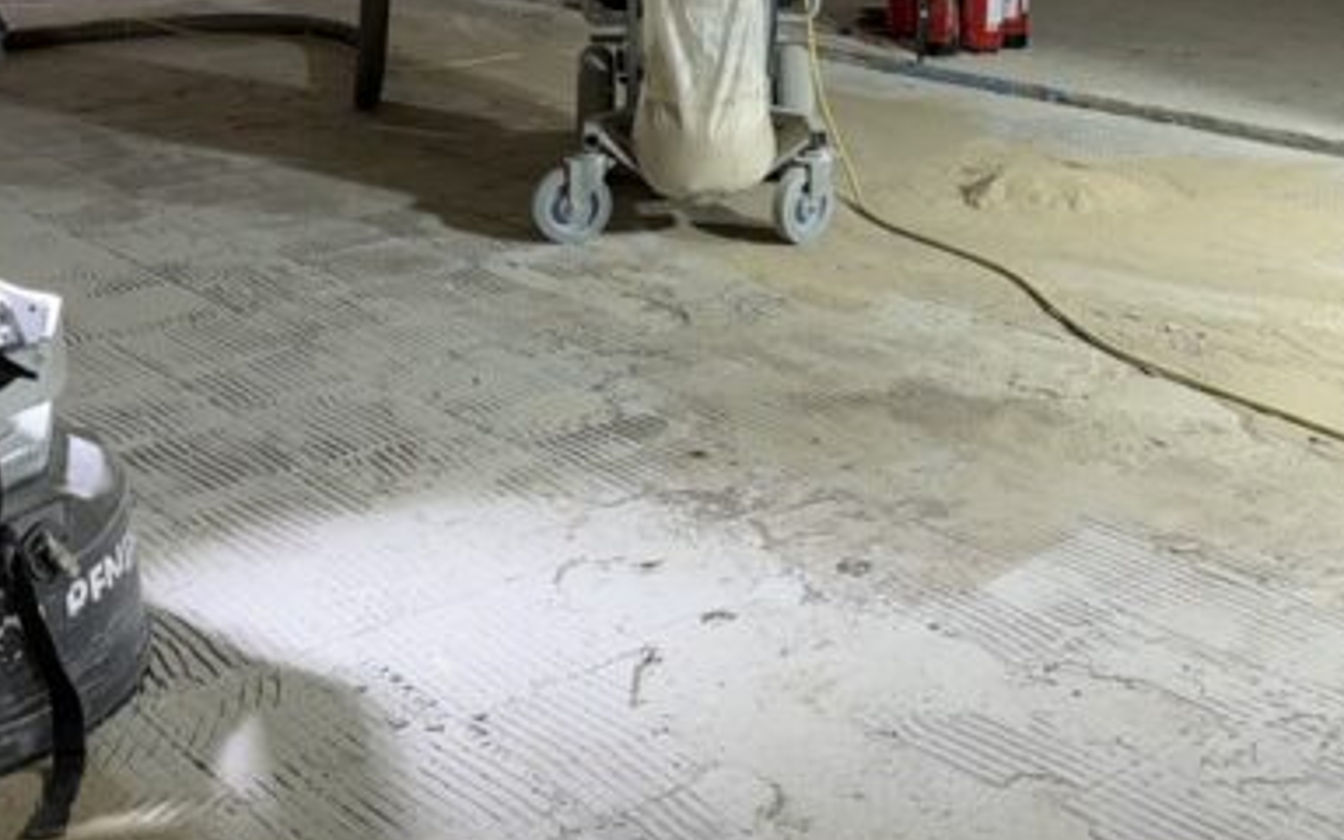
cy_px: 88
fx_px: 1941
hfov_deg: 38.2
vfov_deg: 23.8
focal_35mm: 53
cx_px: 640
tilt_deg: -10.2
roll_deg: +0.7
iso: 125
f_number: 1.78
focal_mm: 6.76
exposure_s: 1/100
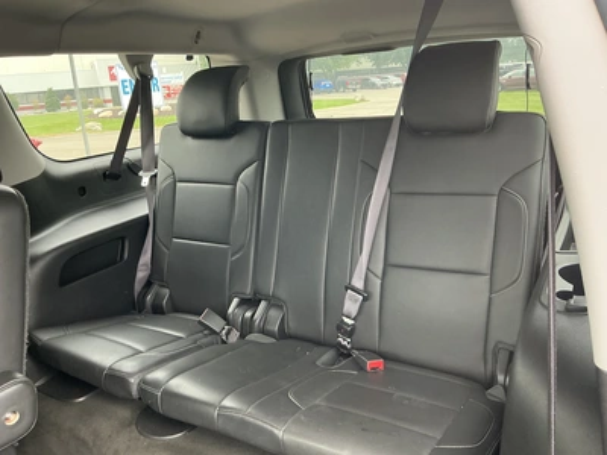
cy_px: 228
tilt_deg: -16.8
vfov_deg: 49.7
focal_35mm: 28
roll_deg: +3.1
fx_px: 491
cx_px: 304
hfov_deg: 63.4
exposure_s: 1/60
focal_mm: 3
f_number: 1.8
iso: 125
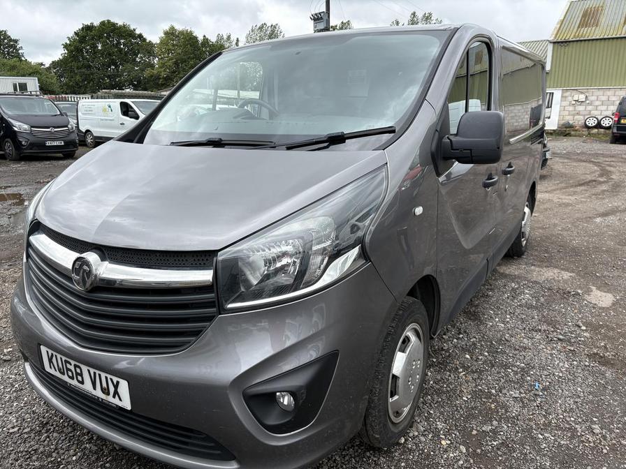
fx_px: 470
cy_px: 234
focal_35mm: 26
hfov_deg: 67.3
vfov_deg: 53.1
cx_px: 313
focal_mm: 5.96
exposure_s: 1/1799
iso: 50
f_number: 1.6
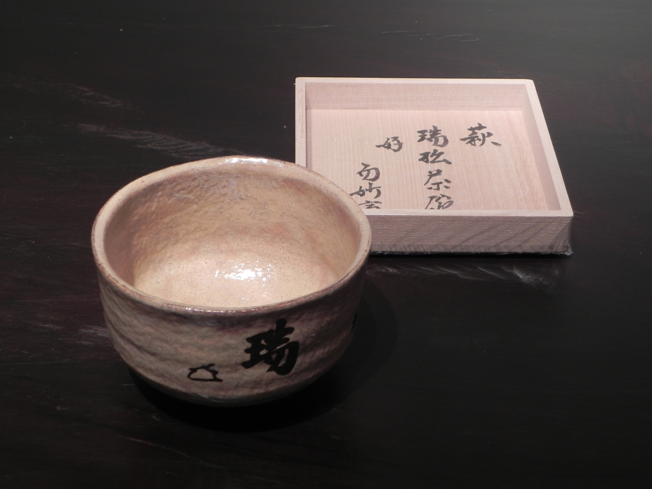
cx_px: 326
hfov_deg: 29.4
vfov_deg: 22.3
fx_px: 1243
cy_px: 244
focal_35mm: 66
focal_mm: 11.8
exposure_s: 1/28.1
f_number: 3.5
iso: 160
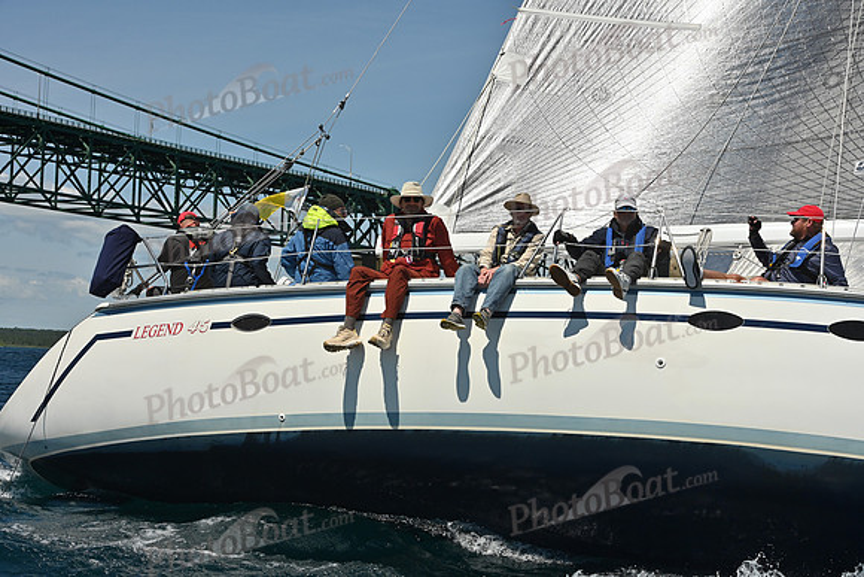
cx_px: 432
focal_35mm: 70
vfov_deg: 19.5
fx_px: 1680
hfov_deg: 28.8
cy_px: 288
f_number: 13
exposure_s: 1/1000
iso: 320
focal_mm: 70
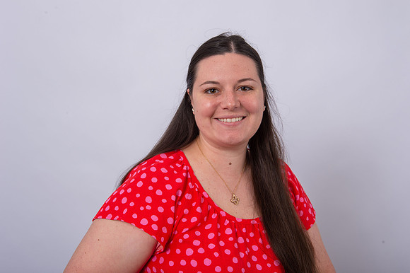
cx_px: 205
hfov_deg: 41.1
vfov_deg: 28.0
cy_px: 136
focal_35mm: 48
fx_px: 546
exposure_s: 1/250
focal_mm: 48
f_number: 9
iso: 100
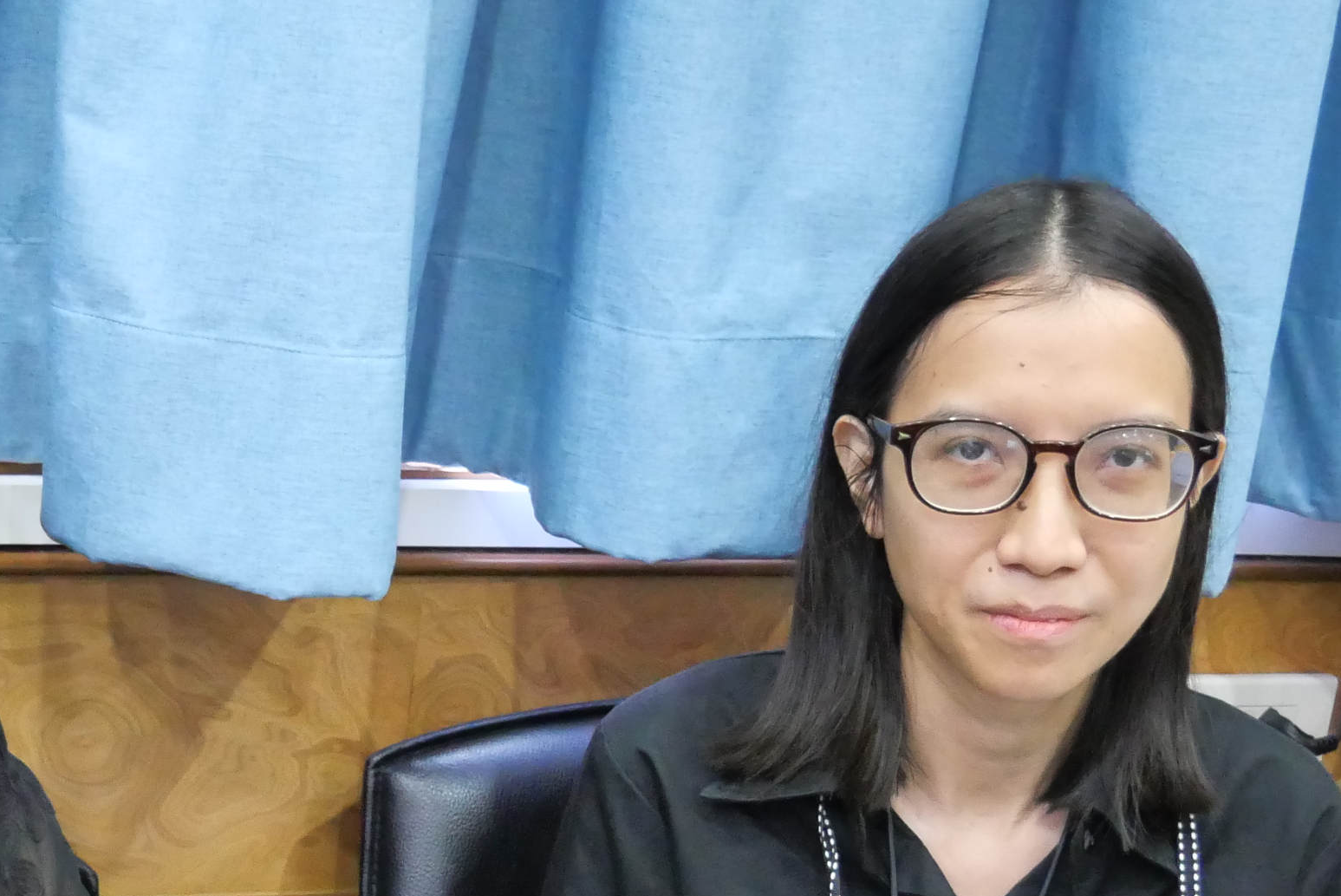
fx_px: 3130
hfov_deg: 23.5
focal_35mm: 84
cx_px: 122
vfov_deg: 16.1
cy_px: 819
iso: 3200
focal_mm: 17
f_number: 3.8
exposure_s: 1/30
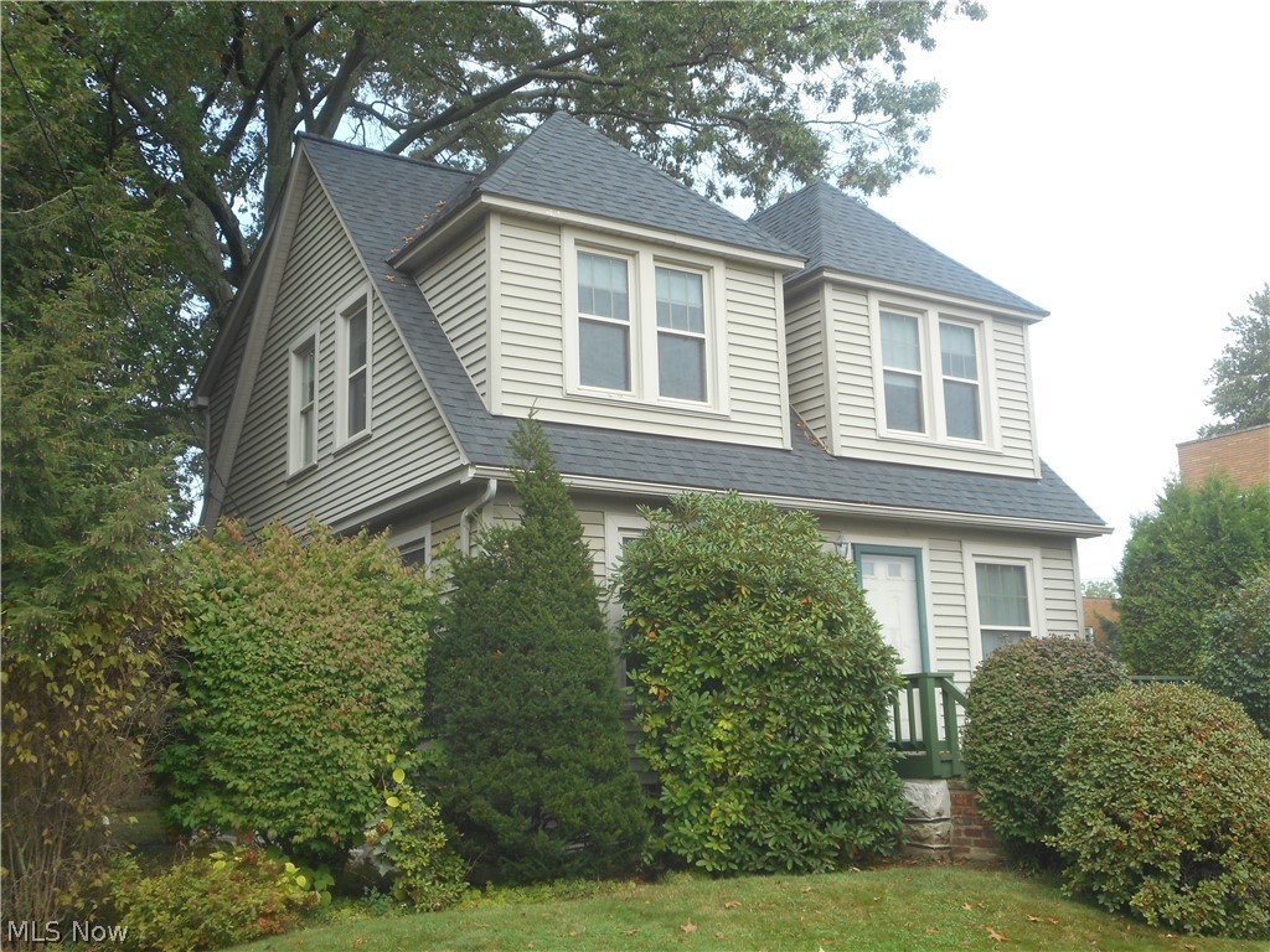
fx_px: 1431
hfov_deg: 47.9
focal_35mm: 39
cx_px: 635
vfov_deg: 36.8
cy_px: 476
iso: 80
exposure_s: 1/100
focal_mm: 6.9
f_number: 4.5
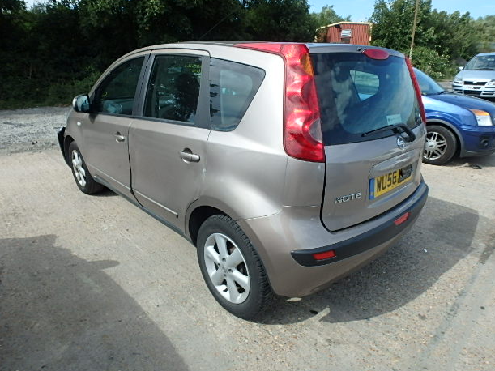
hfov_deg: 76.4
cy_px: 189
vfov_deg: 61.1
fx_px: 315
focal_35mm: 22
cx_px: 258
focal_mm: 3.7
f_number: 3.5
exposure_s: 1/800
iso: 125
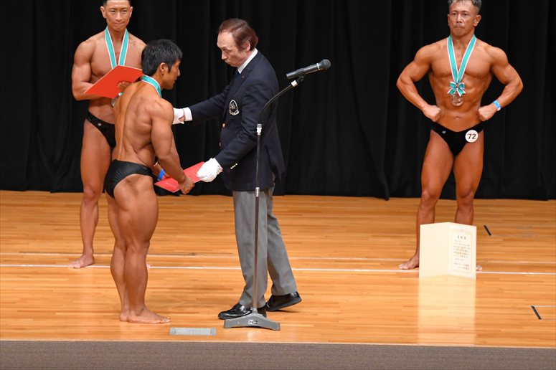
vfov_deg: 5.4
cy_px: 185
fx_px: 3936
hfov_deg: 8.1
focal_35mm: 255
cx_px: 278
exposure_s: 1/400
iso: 4000
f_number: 5.6
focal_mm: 170
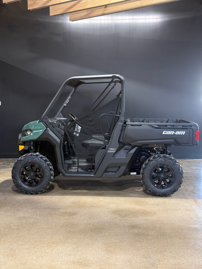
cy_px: 134
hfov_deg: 30.3
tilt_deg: -3.5
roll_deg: -0.2
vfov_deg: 39.7
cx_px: 101
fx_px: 373
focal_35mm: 48
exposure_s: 1/60
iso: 200
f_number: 1.78
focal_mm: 6.76
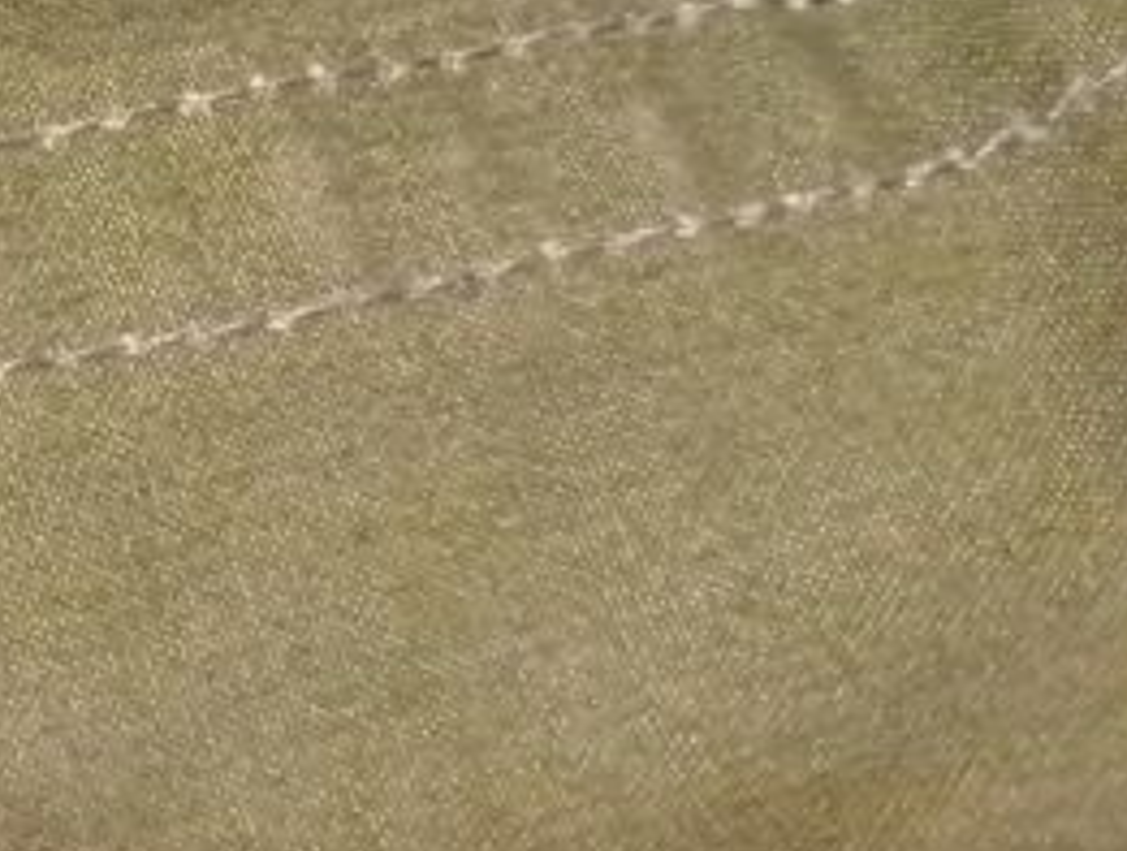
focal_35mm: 102
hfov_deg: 15.6
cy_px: -292
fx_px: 3328
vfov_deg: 13.9
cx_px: -1062
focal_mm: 3.96
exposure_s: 1/16.7
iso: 3158
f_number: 1.8
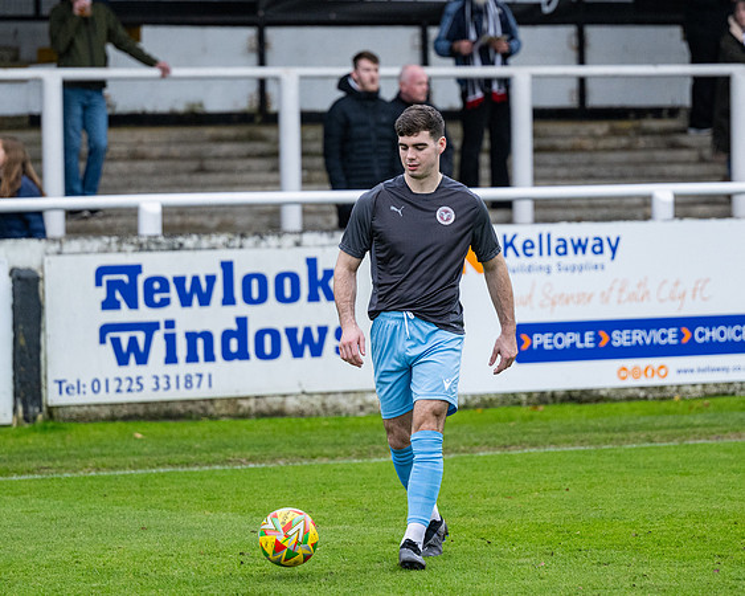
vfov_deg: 6.8
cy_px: 298
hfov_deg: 8.5
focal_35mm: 228
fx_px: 5016
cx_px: 382
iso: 1000
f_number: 2.8
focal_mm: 135
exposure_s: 1/800
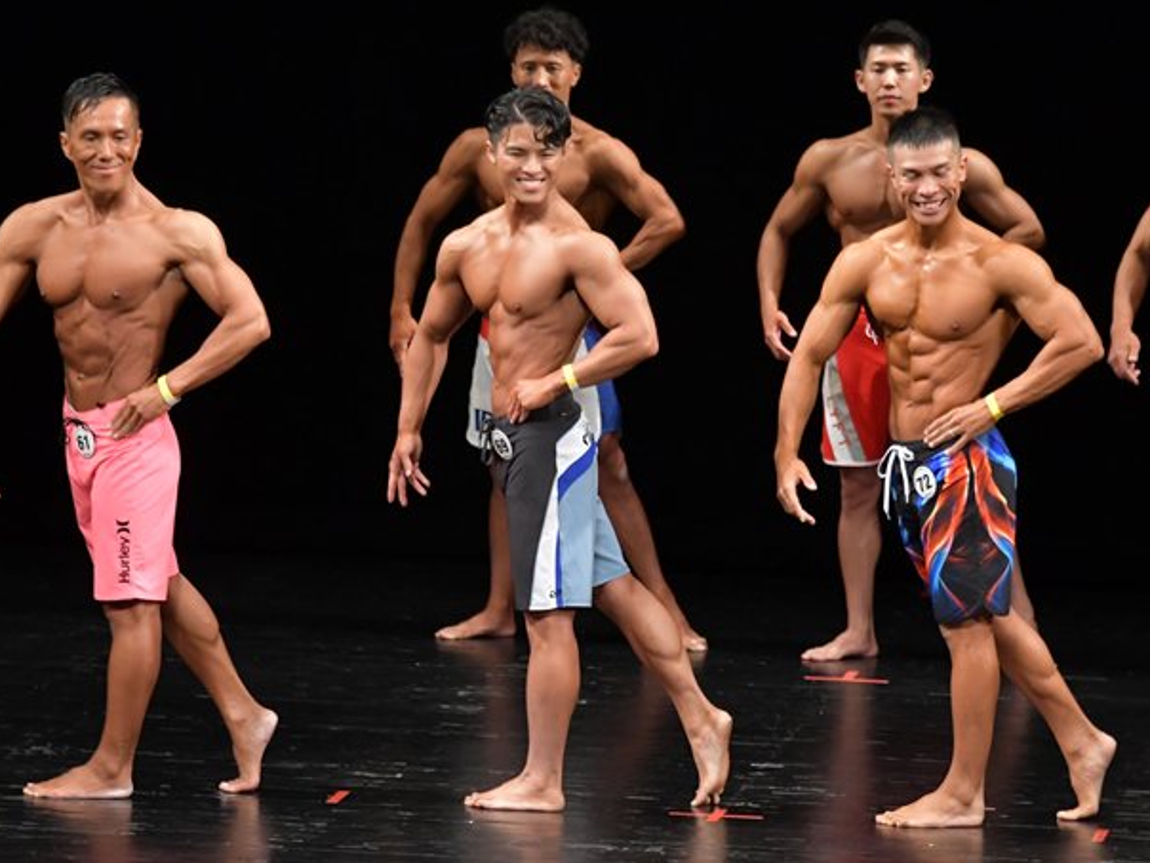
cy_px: 474
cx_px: 547
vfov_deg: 5.0
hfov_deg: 6.7
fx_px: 9834
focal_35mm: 296
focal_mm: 160
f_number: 5.6
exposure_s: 1/400
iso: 3200
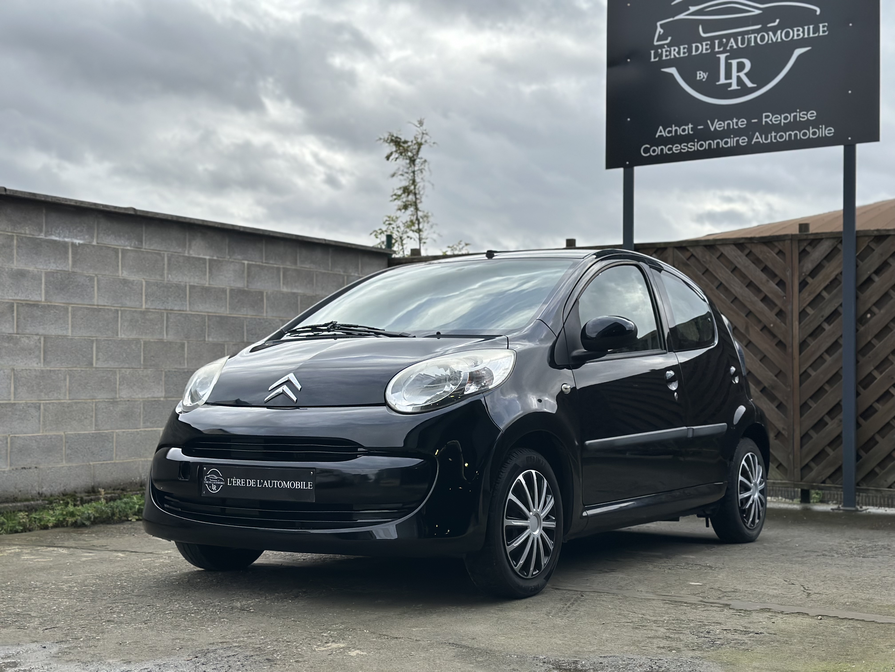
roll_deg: -0.3
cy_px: 336
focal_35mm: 48
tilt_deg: +1.9
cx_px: 448
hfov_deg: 39.7
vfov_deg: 30.3
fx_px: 1241
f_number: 1.78
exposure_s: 1/3257
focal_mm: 6.86
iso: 80
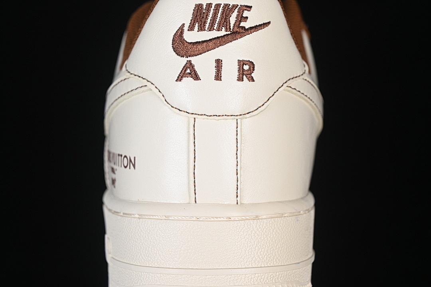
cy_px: 144
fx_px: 898
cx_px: 216
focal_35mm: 75
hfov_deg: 27.0
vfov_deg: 18.2
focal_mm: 50
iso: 160
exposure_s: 1/80
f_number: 7.1
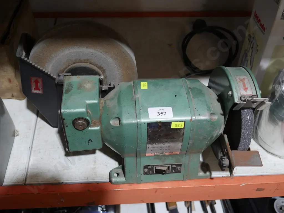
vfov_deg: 36.0
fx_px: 328
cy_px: 106
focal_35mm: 40
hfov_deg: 46.8
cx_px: 142
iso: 500
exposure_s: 1/60
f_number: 4.5
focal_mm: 20
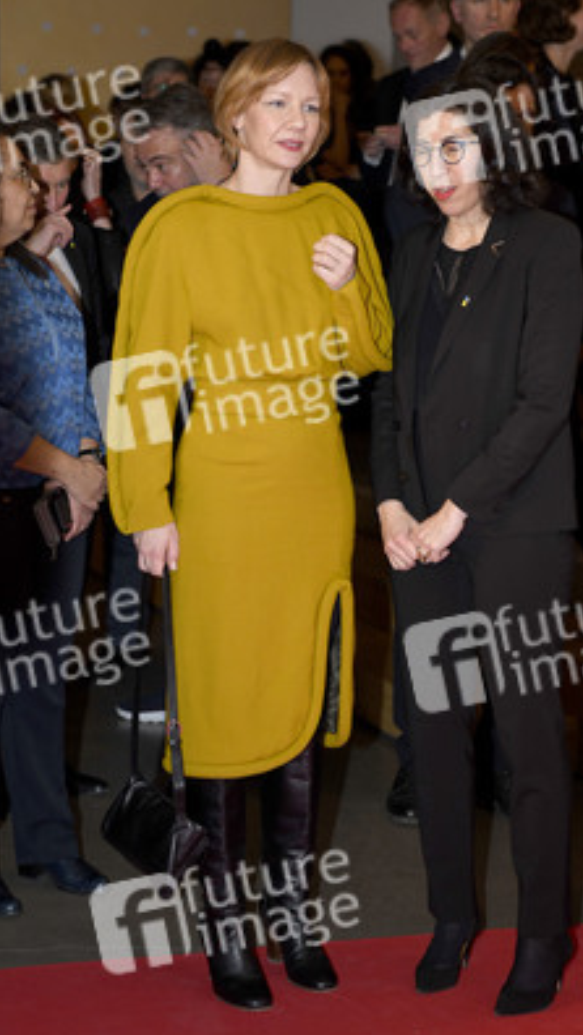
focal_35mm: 74
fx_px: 2032
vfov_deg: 28.6
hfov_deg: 16.3
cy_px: 520
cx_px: 301
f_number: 3.5
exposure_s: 1/160
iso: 800
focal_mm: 70
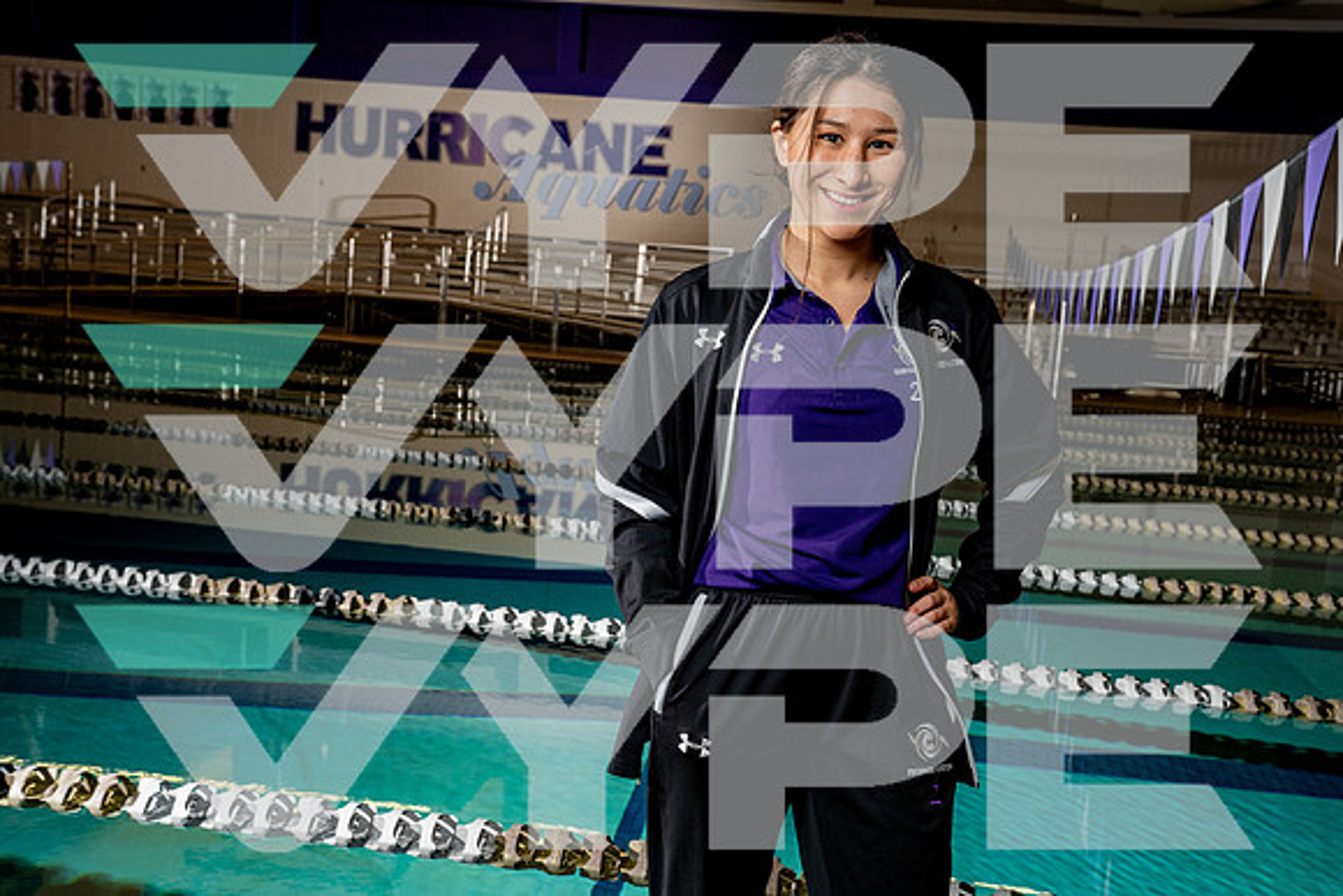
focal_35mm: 41
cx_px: 672
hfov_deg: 47.4
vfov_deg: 32.6
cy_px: 448
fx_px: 1530
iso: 400
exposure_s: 1/250
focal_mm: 41
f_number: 8
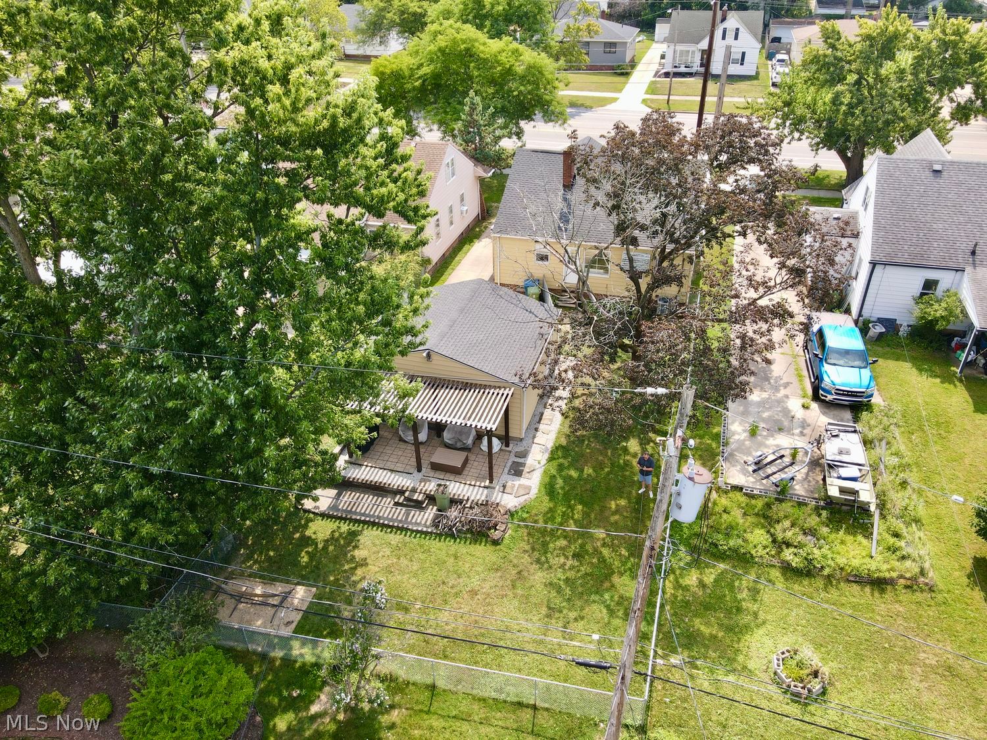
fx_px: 684
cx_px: 494
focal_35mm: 24
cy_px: 370
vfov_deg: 56.8
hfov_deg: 71.6
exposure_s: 1/15
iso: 110
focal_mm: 4.5
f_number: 2.8
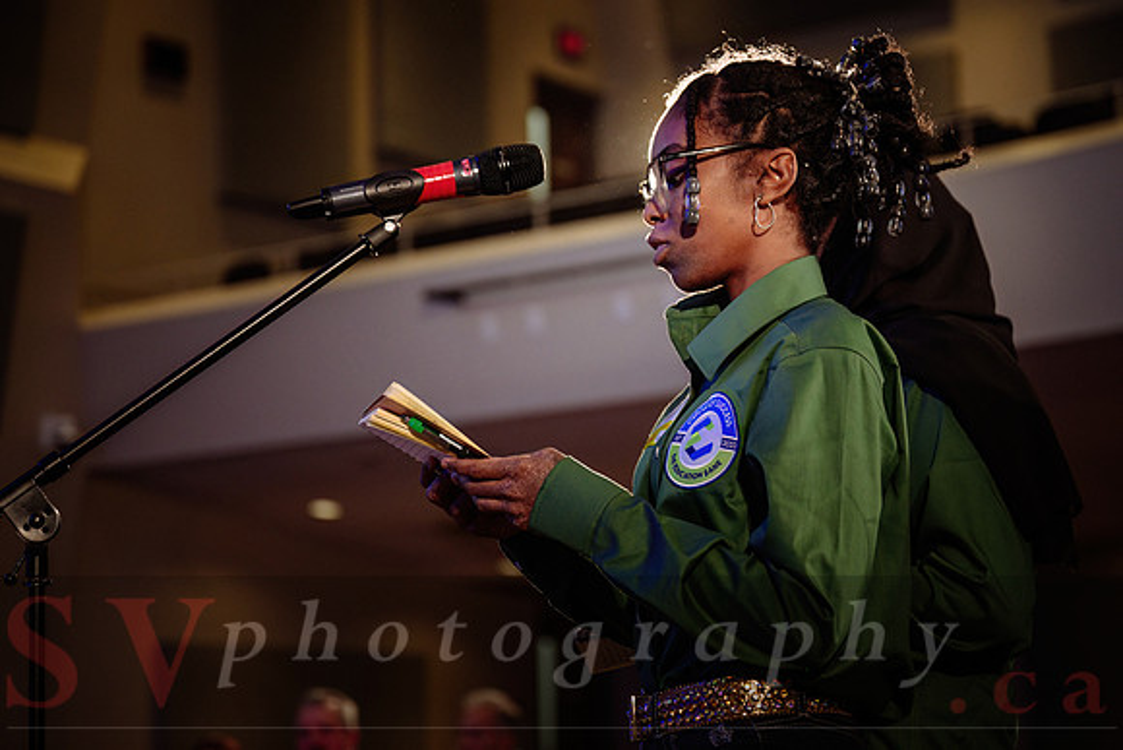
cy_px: 327
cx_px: 634
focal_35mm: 79
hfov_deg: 25.6
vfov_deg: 17.3
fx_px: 2465
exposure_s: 1/100
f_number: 2.8
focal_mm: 70
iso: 1250
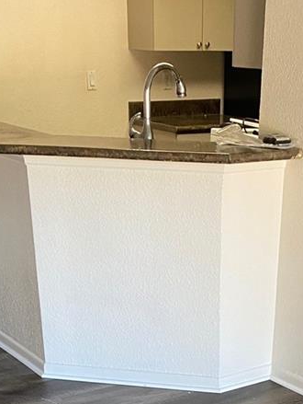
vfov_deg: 24.1
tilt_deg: -29.9
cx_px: 196
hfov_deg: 20.7
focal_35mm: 71
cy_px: 521
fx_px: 827
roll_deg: -1.4
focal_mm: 4.25
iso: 160
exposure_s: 1/60
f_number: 1.8
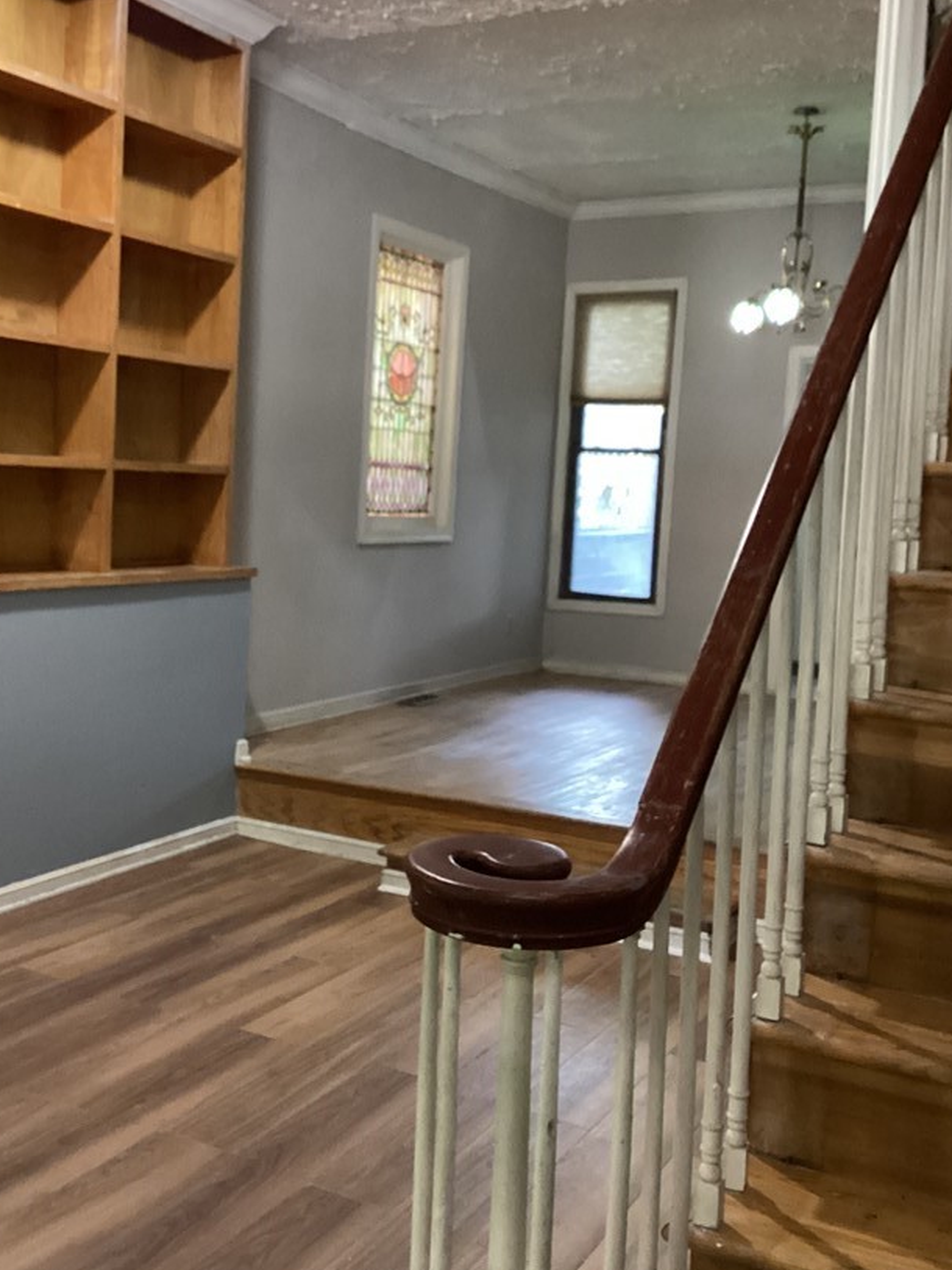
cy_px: 594
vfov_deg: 47.8
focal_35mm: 39
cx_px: 376
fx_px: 1431
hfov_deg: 36.7
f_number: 2.4
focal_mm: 3.3
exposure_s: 1/25
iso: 400
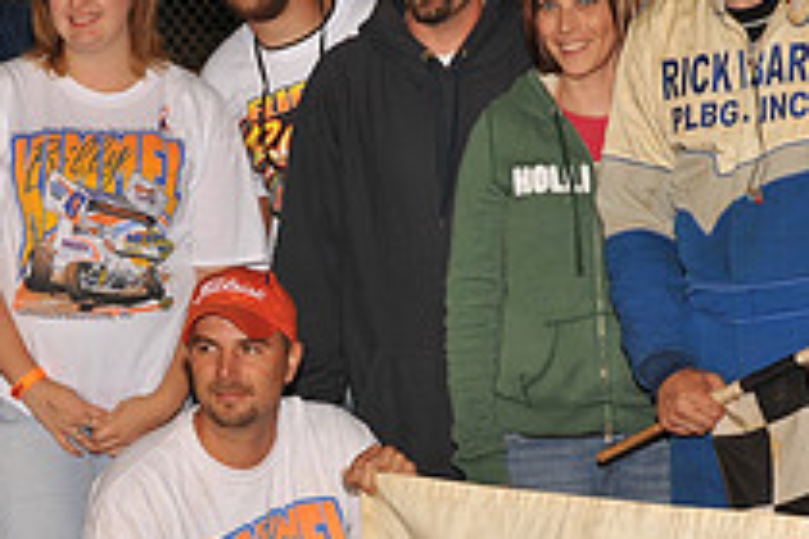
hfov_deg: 9.3
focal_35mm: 221
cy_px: 454
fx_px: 4966
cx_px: 331
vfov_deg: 6.2
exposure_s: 1/250
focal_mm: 80
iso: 500
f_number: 6.3
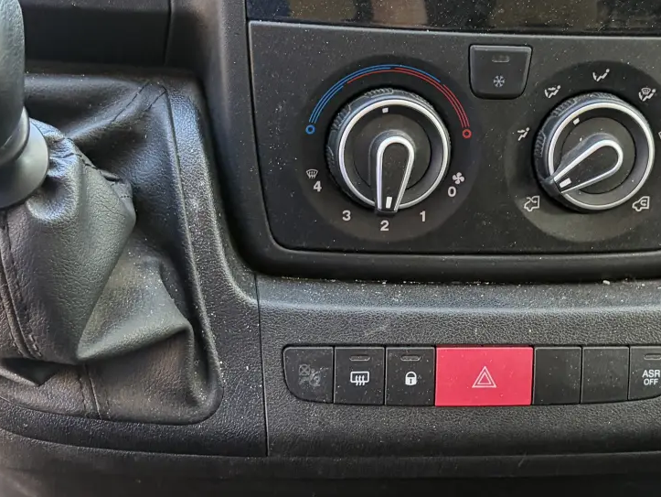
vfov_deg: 21.3
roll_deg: -7.6
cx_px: 419
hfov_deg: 28.0
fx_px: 1318
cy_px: 249
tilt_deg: -42.5
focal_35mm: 69
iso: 200
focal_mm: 5.96
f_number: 1.6
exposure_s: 1/60
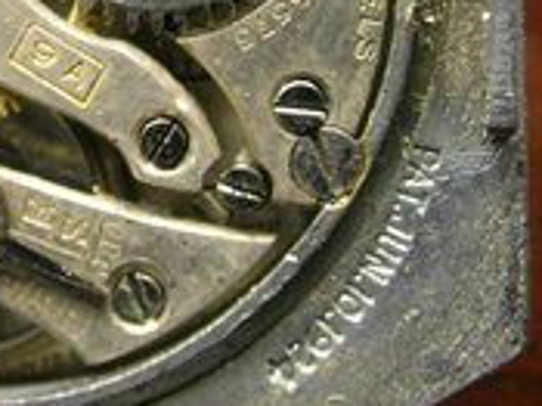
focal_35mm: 128
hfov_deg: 15.2
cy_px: -6
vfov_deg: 11.4
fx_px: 2003
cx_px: 56
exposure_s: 1/3.5
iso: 90
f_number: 4.8
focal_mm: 10.3
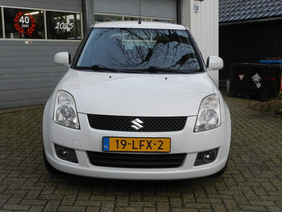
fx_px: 375
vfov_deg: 31.5
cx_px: 141
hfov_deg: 41.2
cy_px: 106
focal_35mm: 46
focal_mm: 8.1
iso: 160
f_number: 4.2
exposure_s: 1/160
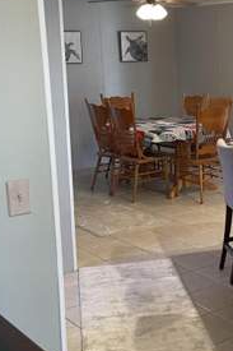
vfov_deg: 31.8
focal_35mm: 63
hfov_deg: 20.6
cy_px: 144
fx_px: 612
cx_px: 253
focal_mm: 4.2
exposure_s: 1/60
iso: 160
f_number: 1.6
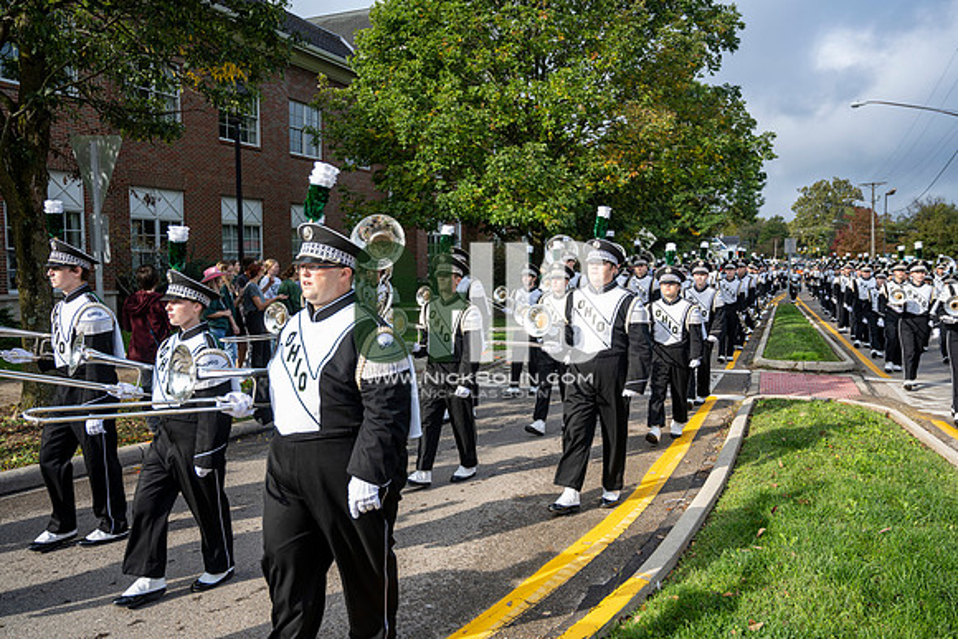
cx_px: 479
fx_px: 732
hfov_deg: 66.4
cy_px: 320
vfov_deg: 47.2
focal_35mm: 28
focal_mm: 27.5
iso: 125
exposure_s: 1/500
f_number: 4
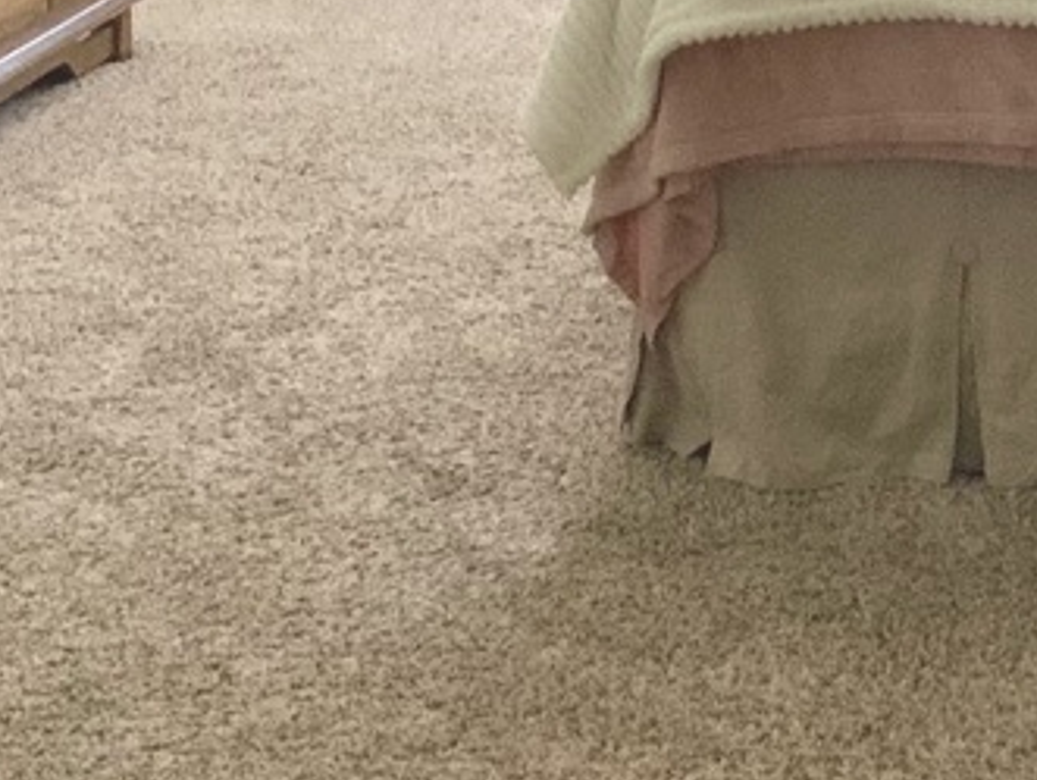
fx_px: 3779
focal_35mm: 126
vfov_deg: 11.5
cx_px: 1062
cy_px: -263
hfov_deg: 15.3
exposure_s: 1/60
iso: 125
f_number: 1.8
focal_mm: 3
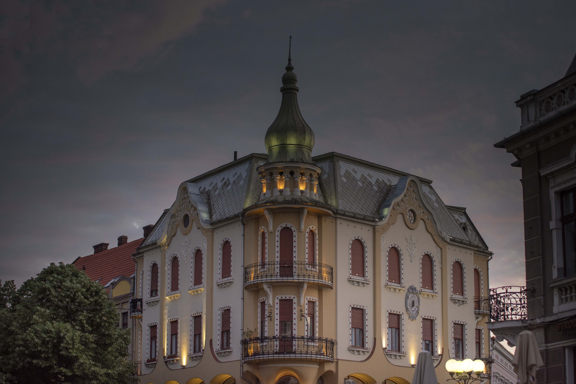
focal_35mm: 73
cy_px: 191
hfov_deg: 27.7
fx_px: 1168
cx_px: 292
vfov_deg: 18.7
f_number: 3.2
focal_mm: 72
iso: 500
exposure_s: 1/500
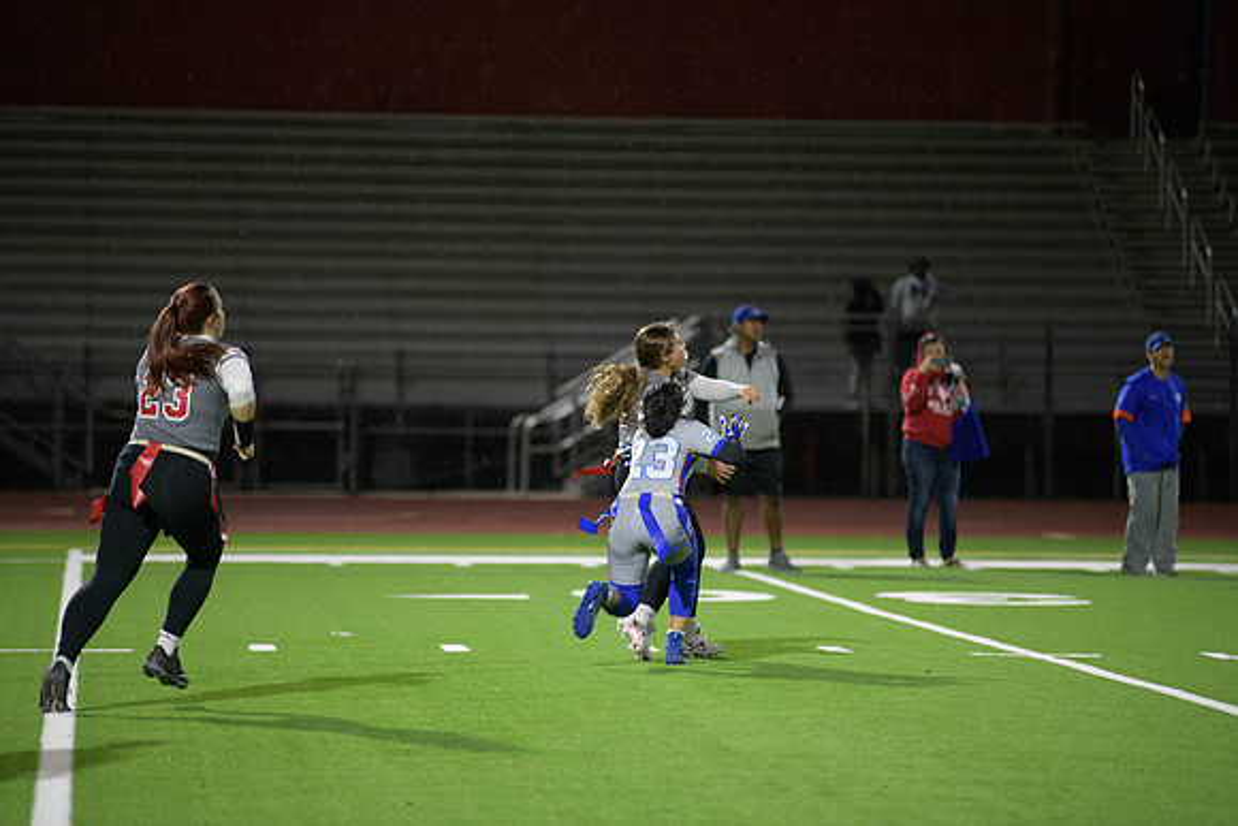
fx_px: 6191
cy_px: 413
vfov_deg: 7.6
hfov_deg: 11.4
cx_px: 619
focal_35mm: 180
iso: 1250
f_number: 2.8
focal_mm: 180
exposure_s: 1/200
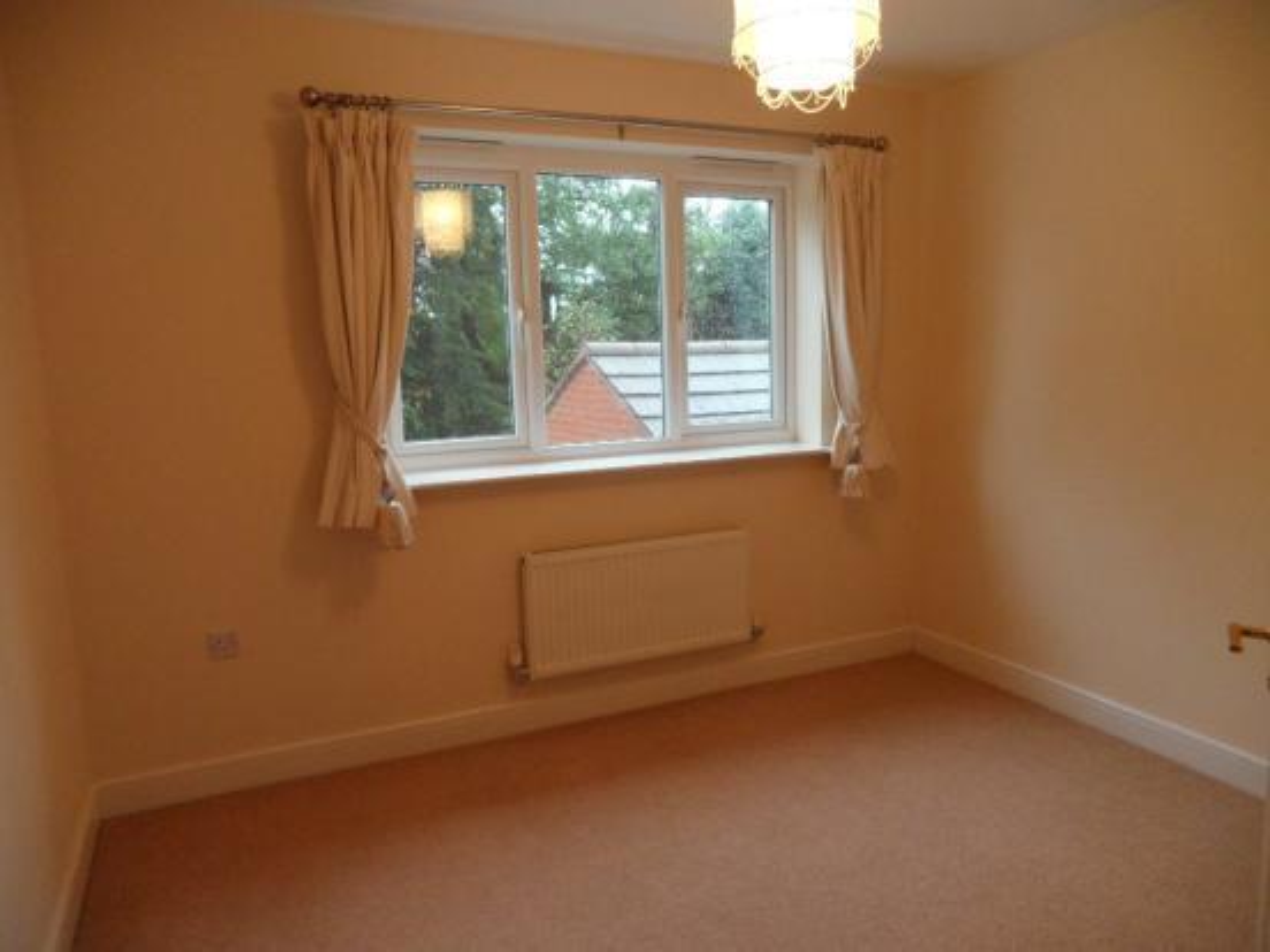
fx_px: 881
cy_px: 476
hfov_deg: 71.6
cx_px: 635
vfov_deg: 56.8
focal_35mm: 24
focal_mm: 4.1
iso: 240
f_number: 2.9
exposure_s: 1/30
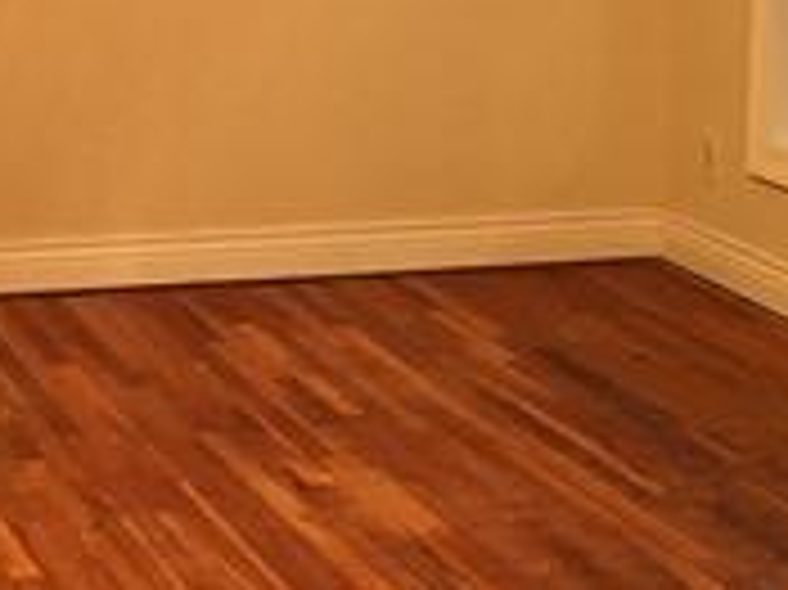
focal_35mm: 106
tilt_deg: -6.1
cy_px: -90
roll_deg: -1.4
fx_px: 2411
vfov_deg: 13.6
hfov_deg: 18.3
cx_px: 117
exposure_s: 1/15
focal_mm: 4.15
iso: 200
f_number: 2.2
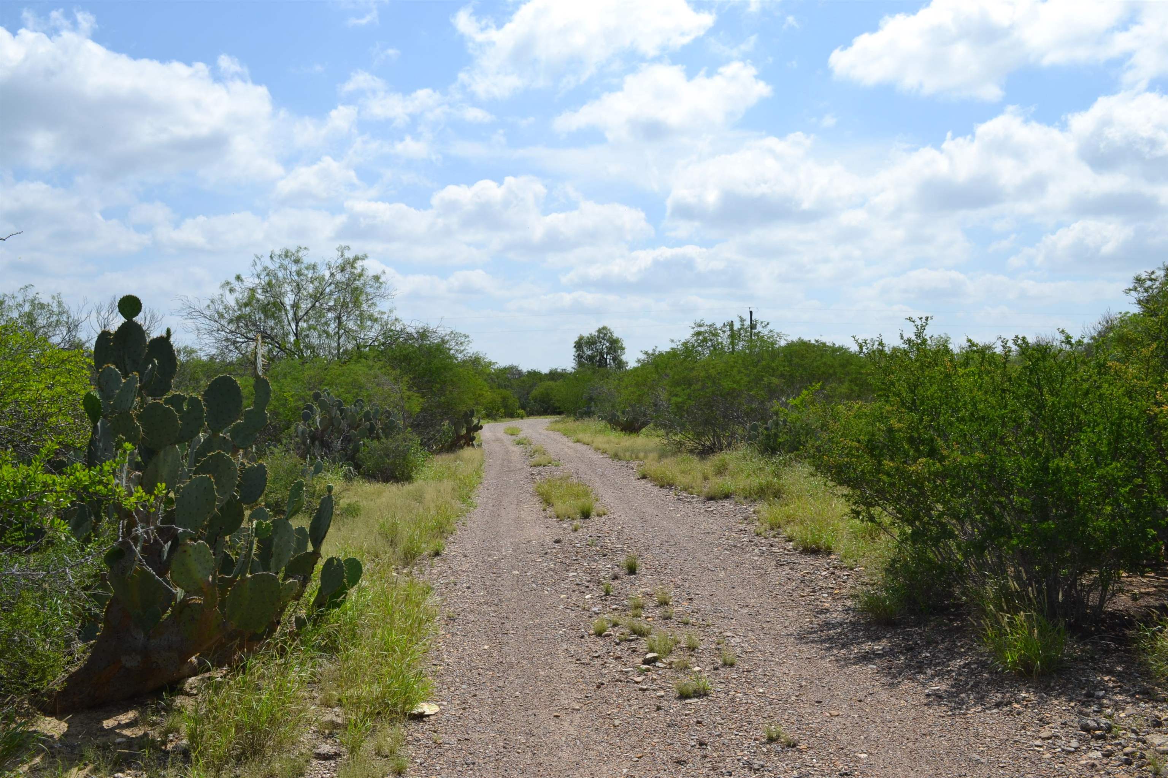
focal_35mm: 36
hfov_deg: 53.1
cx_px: 584
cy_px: 389
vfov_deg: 36.9
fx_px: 1168
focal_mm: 24
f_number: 8
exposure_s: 1/250
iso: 100
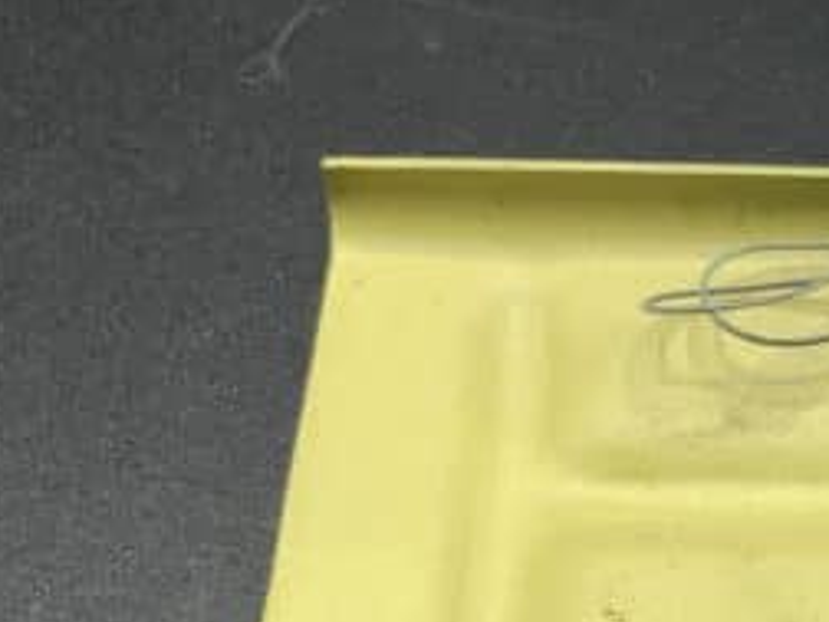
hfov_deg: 15.9
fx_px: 2826
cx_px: 1056
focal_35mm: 118
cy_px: 701
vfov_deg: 12.3
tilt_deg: -57.8
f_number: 1.8
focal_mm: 3
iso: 16
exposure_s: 1/182
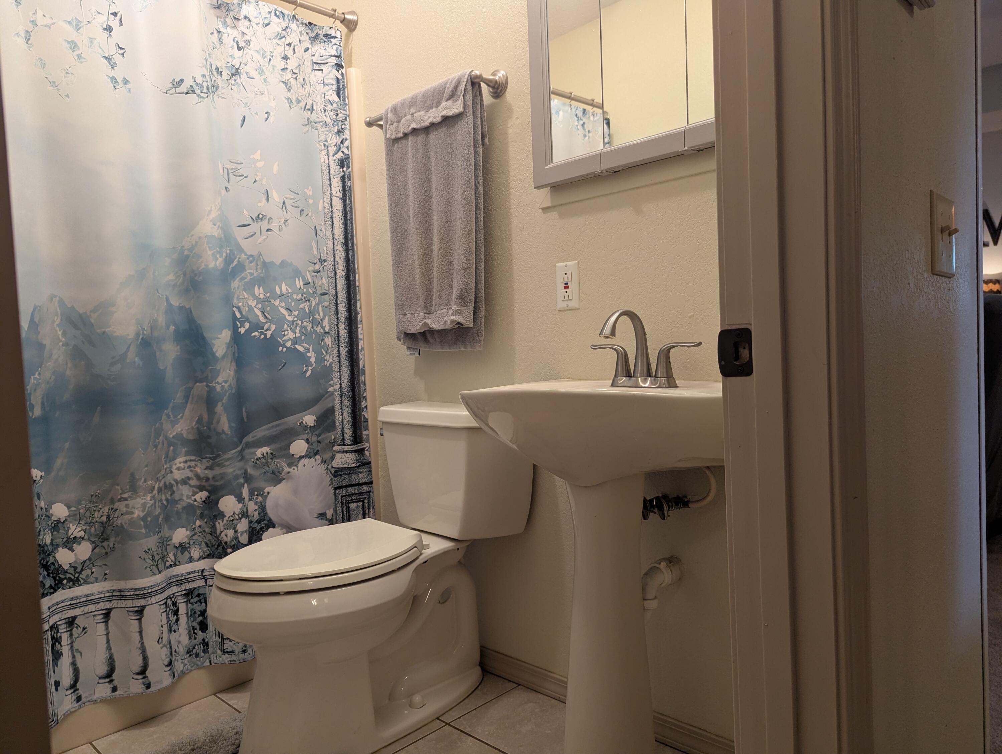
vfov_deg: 56.9
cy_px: 377
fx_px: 696
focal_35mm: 24
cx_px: 501
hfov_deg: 71.5
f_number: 1.85
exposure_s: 1/60
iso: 230
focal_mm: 6.81
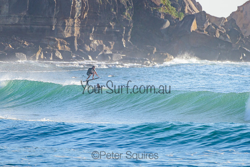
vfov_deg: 2.2
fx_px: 4256
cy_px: 72
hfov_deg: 3.4
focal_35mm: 613
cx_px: 98
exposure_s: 1/2000
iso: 360
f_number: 5.6
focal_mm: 500
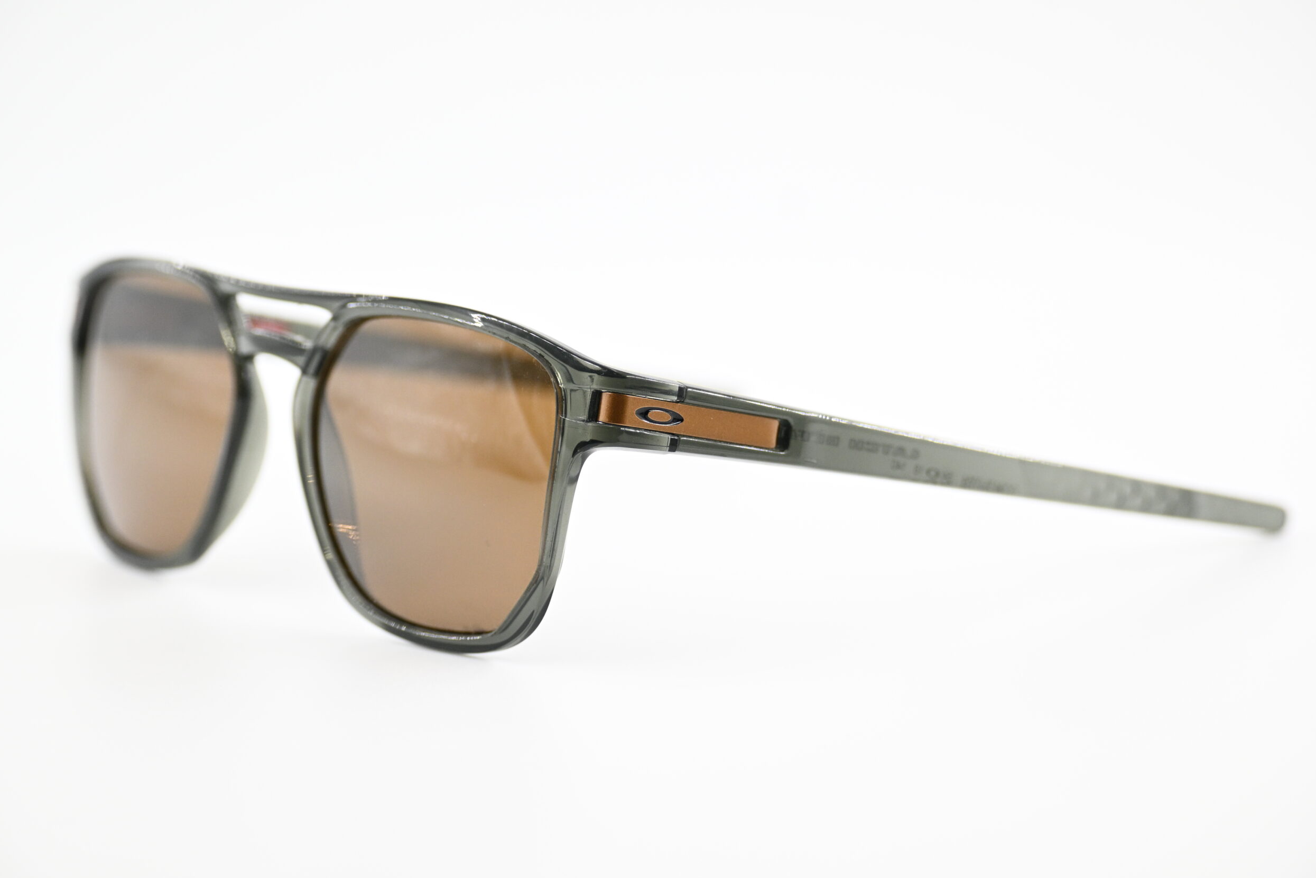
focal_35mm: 110
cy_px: 435
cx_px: 664
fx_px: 4003
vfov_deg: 12.5
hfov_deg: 18.7
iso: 800
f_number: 4.8
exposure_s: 1/500
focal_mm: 71
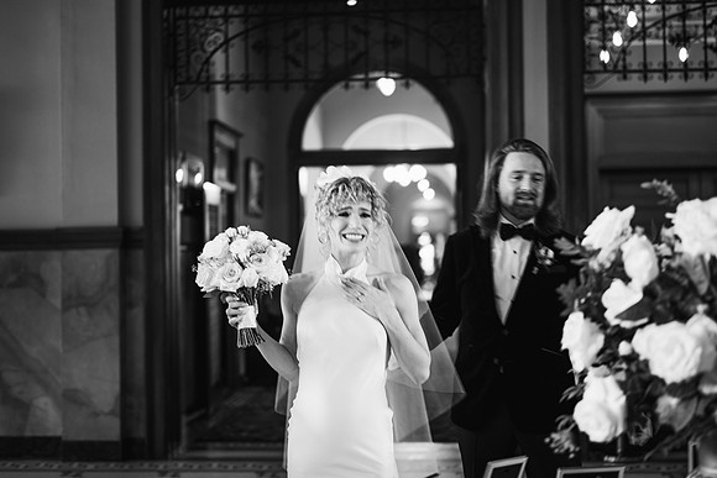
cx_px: 358
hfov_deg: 39.6
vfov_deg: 27.0
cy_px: 239
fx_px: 996
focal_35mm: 50
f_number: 1.8
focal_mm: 50
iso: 64
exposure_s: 1/25
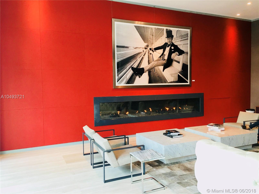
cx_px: 130
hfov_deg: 61.7
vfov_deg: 48.2
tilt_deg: -1.1
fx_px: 217
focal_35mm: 29
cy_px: 97
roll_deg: +0.4
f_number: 2.2
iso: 25
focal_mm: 4.15
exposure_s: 1/15
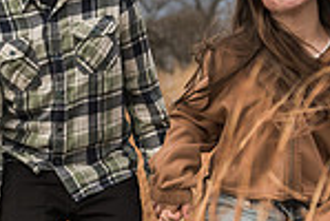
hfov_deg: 12.3
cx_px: 28
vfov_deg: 8.3
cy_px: 93
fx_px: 1525
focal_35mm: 166
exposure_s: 1/1250
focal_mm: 40
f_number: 3.2
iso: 800
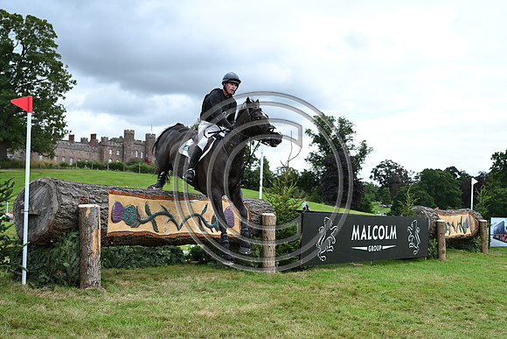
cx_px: 254
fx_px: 704
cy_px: 170
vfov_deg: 27.0
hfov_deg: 39.6
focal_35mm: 50
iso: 640
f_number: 5.6
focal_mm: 50
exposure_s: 1/1250
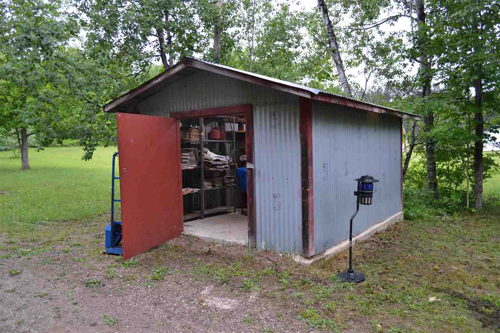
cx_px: 250
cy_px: 166
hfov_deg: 67.4
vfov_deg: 47.9
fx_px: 375
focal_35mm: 27
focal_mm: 18
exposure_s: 1/60
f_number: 4
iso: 400
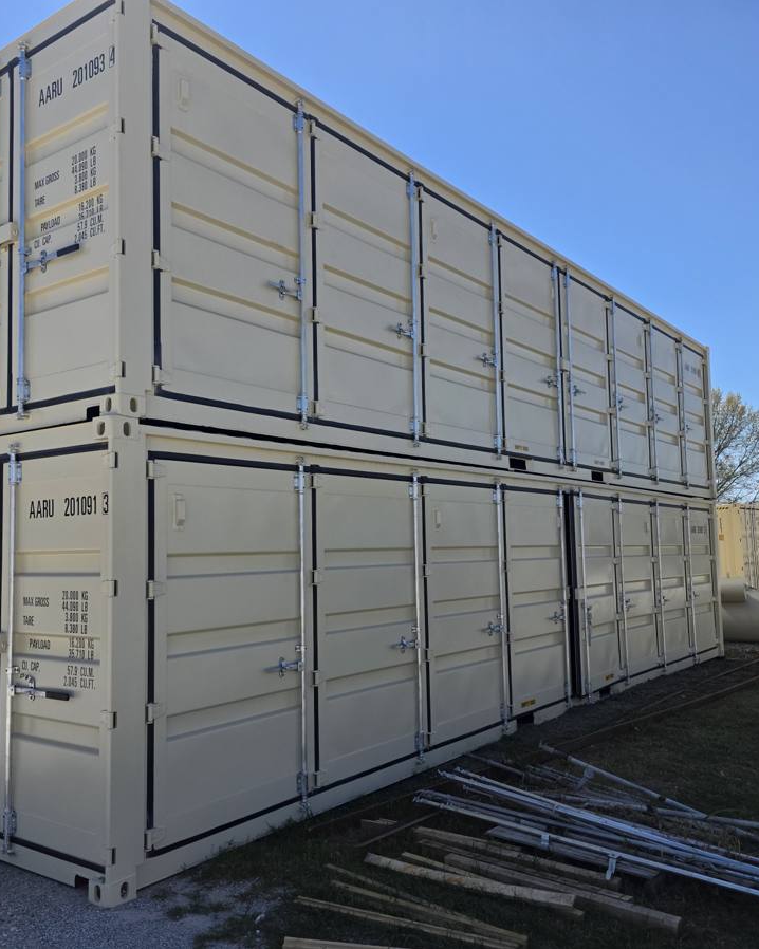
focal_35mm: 30
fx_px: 843
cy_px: 474
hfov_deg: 48.3
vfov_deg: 58.8
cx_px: 320
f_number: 1.7
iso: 80
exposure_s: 1/6150
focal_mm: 6.3
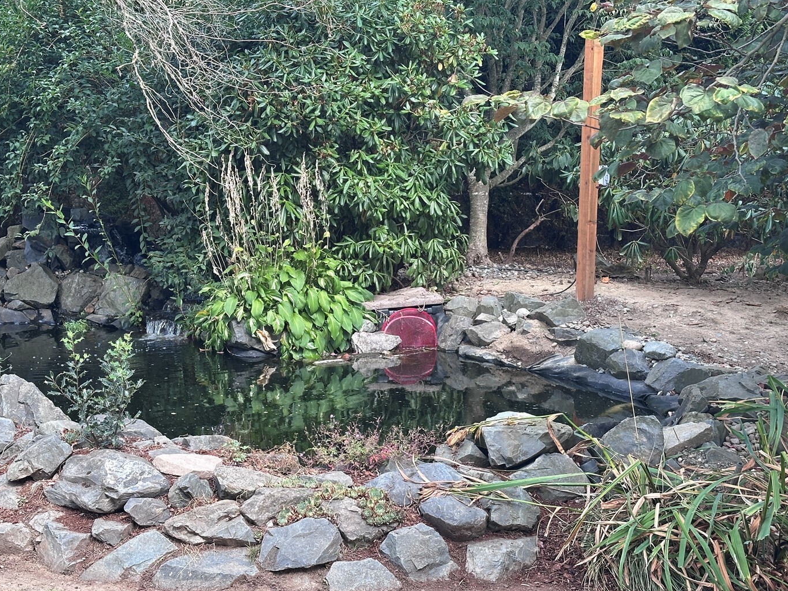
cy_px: 287
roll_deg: -0.7
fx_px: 1275
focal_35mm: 56
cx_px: 332
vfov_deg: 26.1
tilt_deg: -7.1
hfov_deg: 34.3
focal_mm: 6.86
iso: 64
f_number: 1.78
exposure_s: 1/206
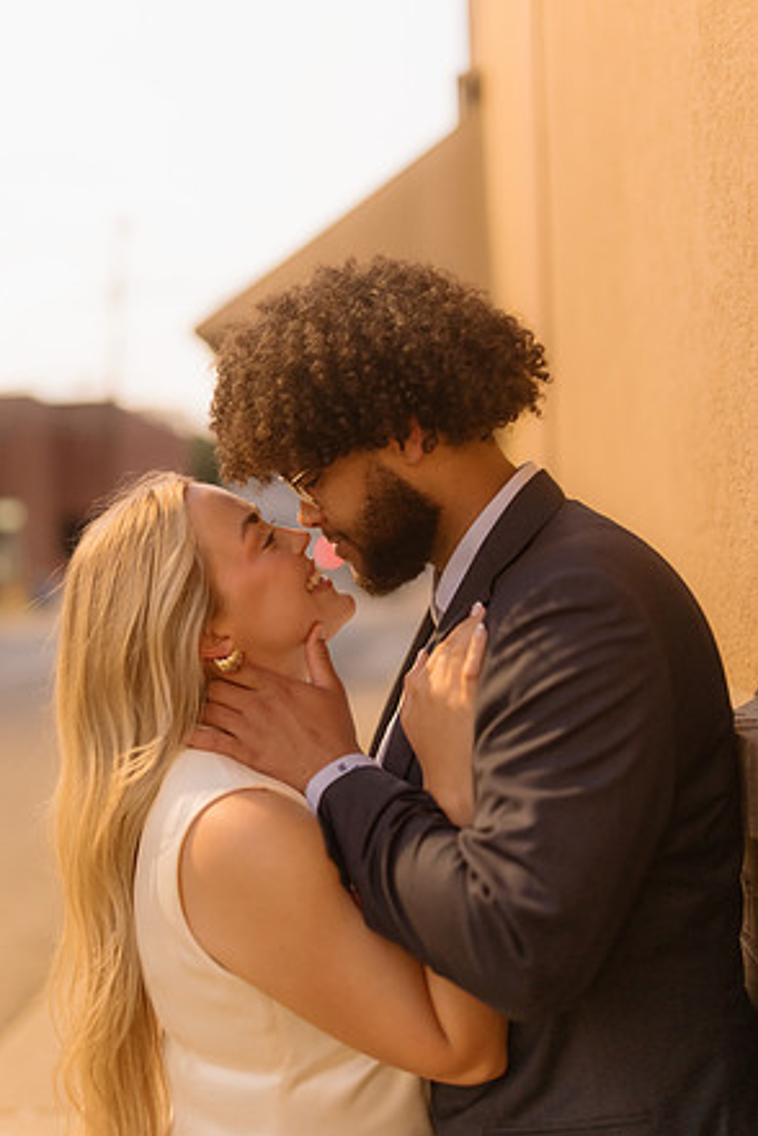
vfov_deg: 38.9
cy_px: 577
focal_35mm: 51
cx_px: 374
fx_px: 1611
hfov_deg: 26.5
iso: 1000
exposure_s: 1/125
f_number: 1.4
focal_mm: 50
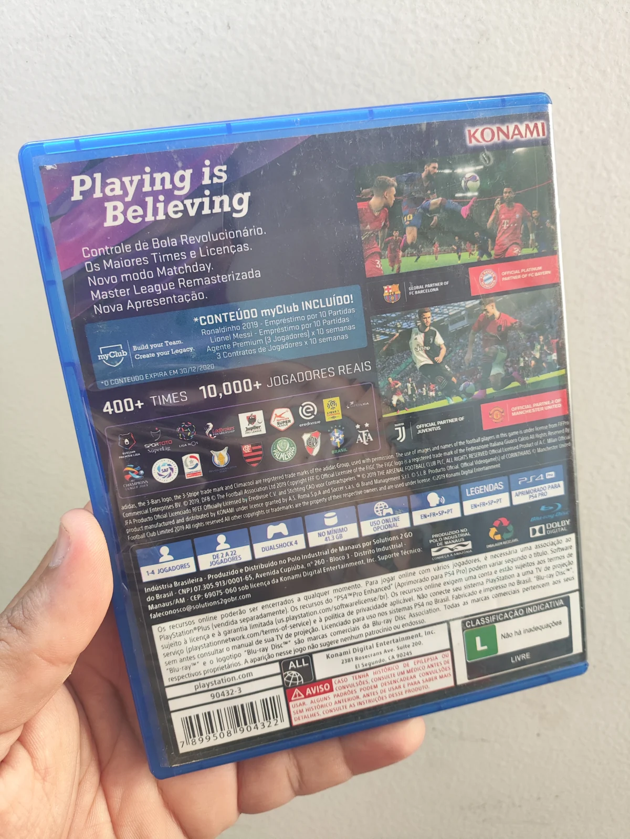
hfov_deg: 56.9
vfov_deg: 71.6
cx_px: 315
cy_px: 420
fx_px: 582
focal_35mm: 24
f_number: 1.8
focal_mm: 4.68
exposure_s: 1/40
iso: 242
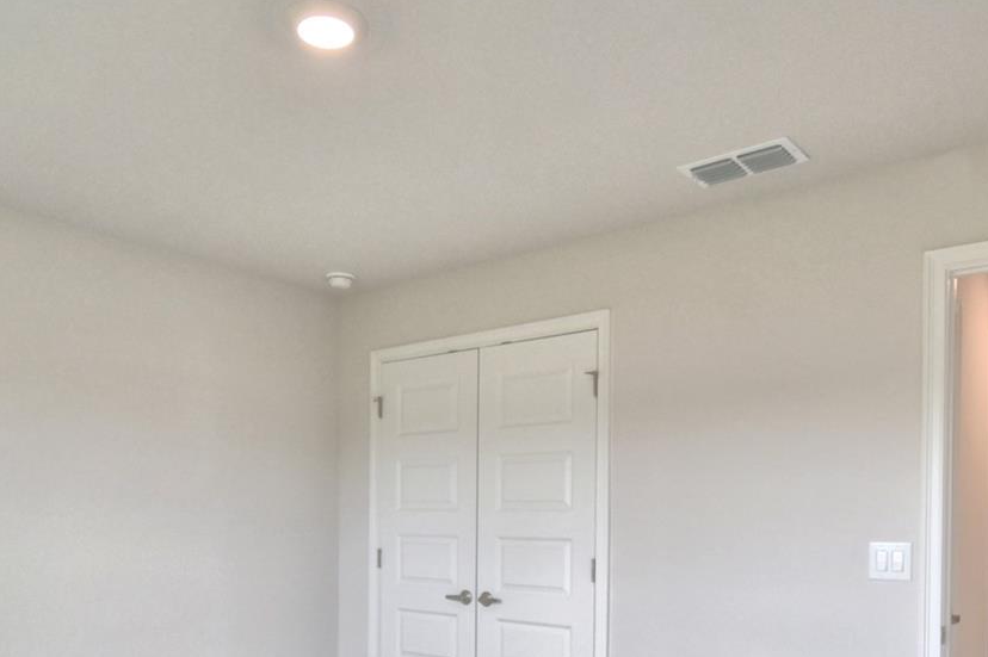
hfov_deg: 63.7
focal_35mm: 29
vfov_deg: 42.7
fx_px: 795
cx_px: 476
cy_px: 533
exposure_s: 1/125
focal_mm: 10
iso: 280
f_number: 4.5
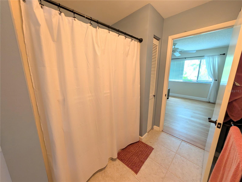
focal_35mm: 12
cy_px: 91
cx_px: 121
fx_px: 84
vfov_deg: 94.6
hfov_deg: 110.5
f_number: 1.7
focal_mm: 2.02
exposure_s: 1/30
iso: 55
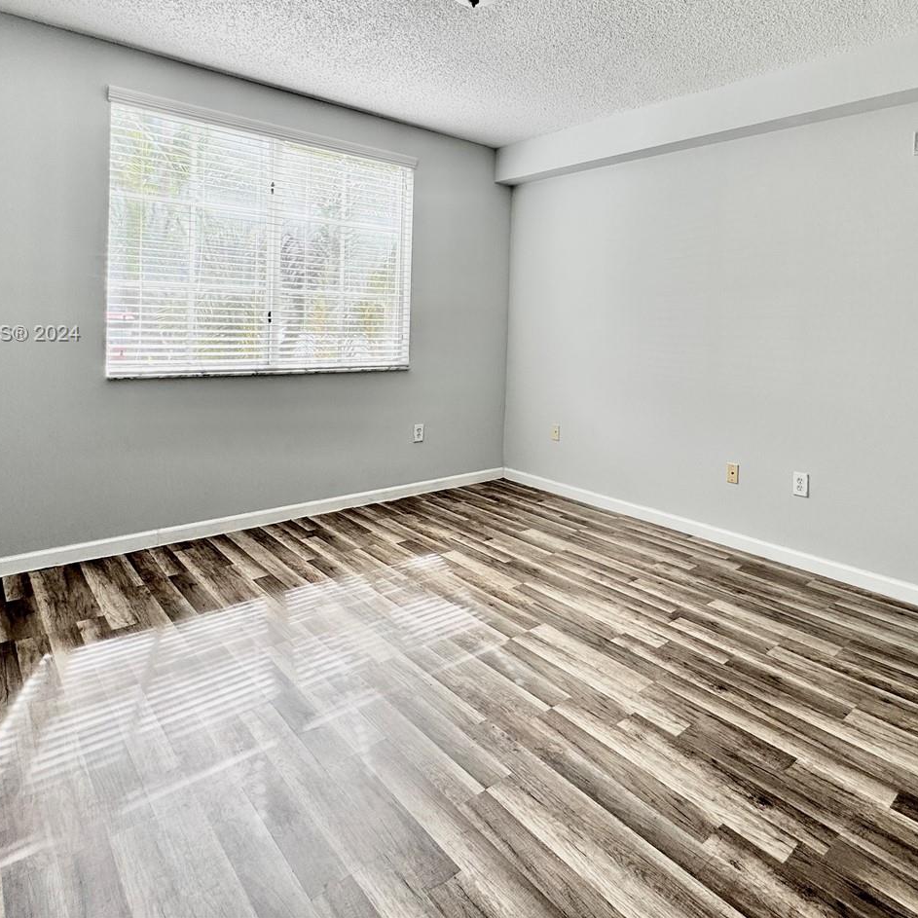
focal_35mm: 21
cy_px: 335
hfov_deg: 71.5
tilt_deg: -1.8
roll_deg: -2.7
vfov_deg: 70.8
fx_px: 630
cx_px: 547
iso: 40
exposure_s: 1/176
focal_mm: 2.22
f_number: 2.2
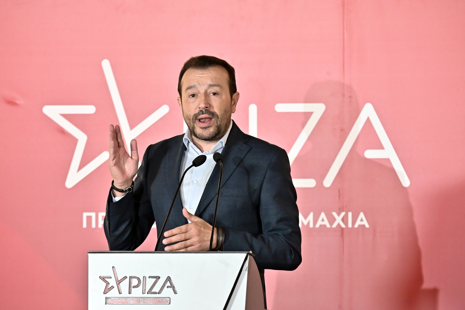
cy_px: 155
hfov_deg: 5.2
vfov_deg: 3.4
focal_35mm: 400
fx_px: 5167
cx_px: 232
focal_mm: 400
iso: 4000
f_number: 6
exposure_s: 1/250
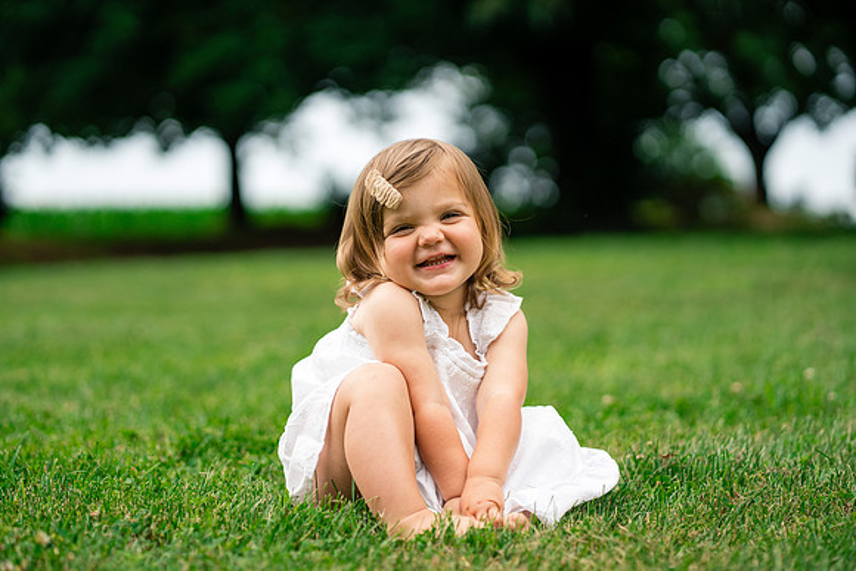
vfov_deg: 16.1
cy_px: 286
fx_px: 2021
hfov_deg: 23.9
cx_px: 428
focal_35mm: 85
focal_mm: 85
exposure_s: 1/2500
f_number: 2.5
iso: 400
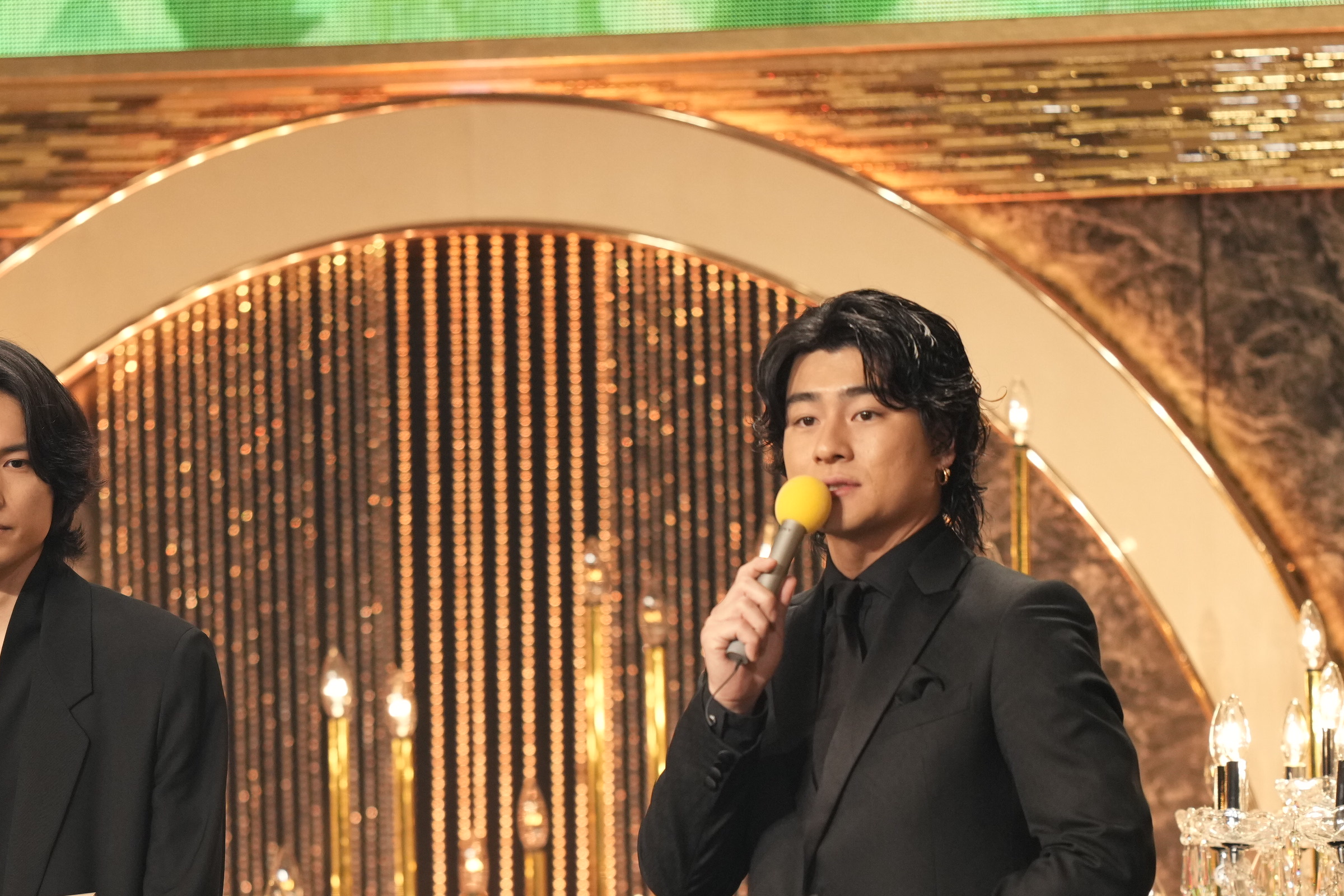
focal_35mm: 720
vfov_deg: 1.9
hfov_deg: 2.9
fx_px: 26878
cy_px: 771
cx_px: 524
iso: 2000
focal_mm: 400
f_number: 2.8
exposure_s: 1/400
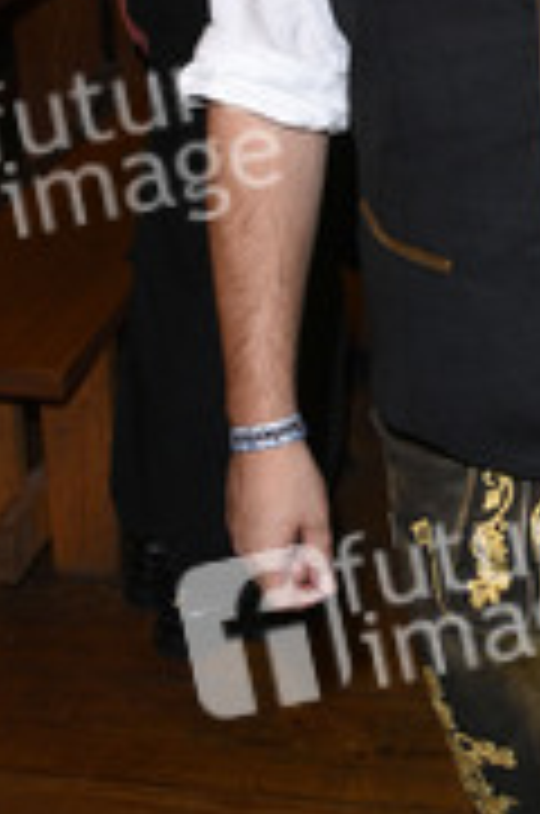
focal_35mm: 62
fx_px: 1400
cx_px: 540
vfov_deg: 29.5
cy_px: -63
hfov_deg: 21.1
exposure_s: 1/60
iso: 1250
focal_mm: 28
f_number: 5.6
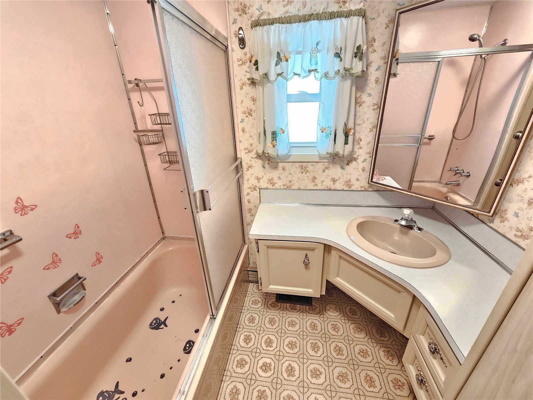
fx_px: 200
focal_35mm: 13
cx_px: 266
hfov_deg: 106.2
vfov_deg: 89.9
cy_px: 200
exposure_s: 1/30
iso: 500
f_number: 2.2
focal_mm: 2.2
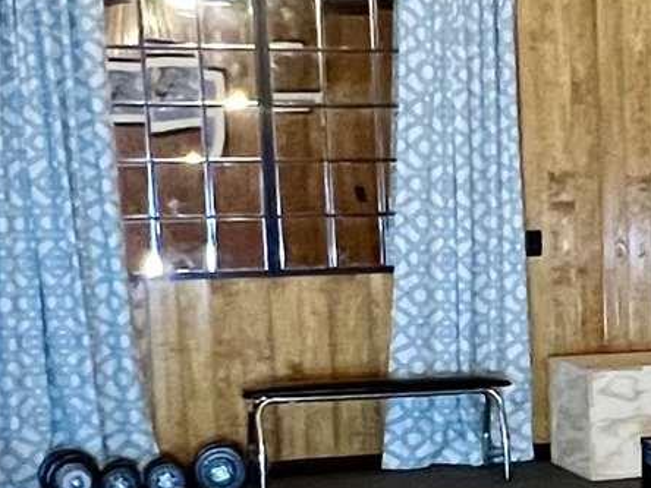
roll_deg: +0.4
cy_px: 478
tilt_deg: -8.9
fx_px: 1693
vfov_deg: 16.1
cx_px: 761
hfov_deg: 20.5
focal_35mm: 90
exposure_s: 1/60
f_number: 1.8
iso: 640
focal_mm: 1.57
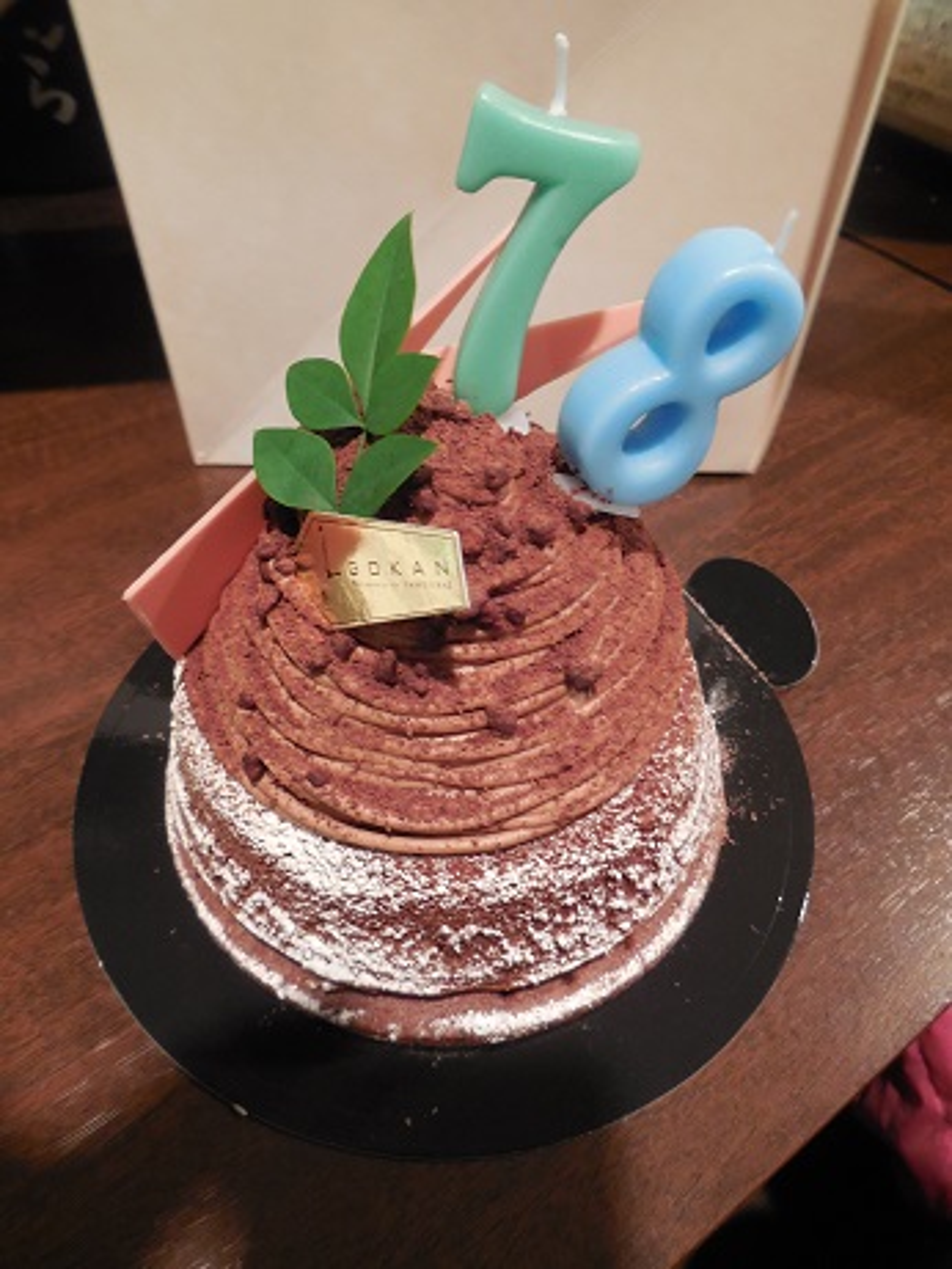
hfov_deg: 54.9
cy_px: 634
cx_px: 476
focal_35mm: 25
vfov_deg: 69.4
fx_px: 916
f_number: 3.1
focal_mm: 4.5
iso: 400
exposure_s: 1/10
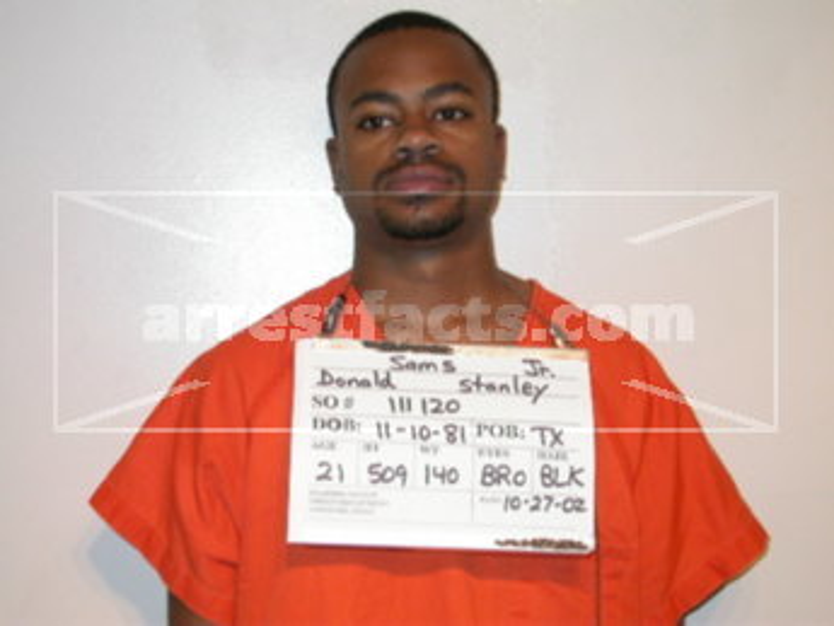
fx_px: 1567
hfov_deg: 29.8
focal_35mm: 65
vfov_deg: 22.6
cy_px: 313
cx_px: 417
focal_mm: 13.6
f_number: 3.2
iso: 100
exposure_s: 1/60.3
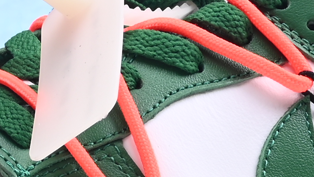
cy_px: -246
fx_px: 2531
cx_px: -236
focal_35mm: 304
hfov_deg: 6.9
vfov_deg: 3.9
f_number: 16
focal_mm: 41
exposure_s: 1/2
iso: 100
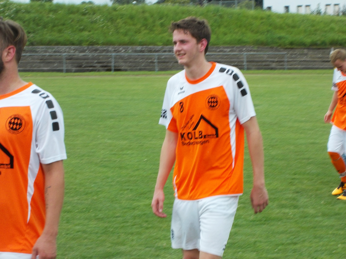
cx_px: 173
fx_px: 1399
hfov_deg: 14.1
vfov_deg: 10.6
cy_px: 130
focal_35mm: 140
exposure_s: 1/100
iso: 80
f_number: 6.8
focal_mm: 20
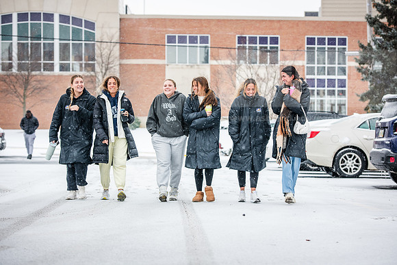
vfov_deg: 14.0
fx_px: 1081
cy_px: 132
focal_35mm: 98
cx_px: 198
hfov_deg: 20.8
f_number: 4
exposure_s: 1/160
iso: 320
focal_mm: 98
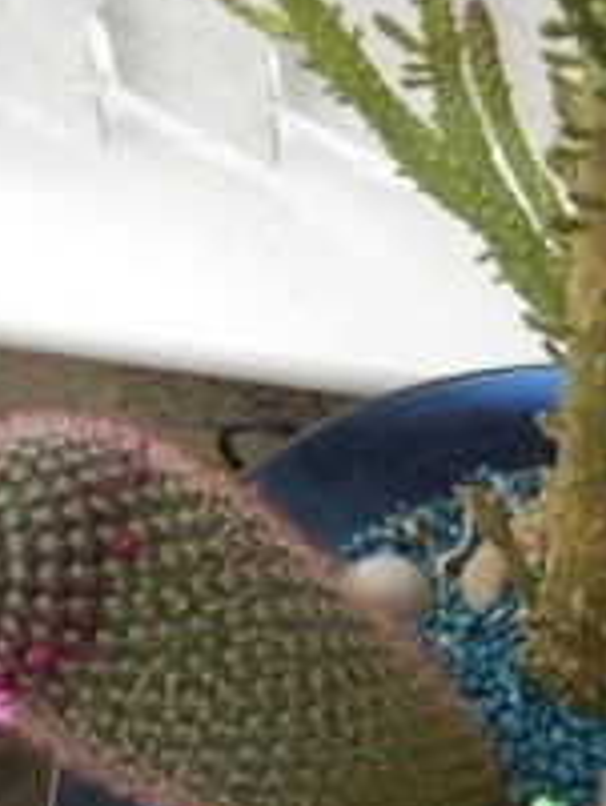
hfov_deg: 17.5
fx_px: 1935
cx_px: 566
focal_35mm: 83
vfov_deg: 23.4
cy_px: 561
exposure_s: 1/125
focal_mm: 6.3
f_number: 3.1
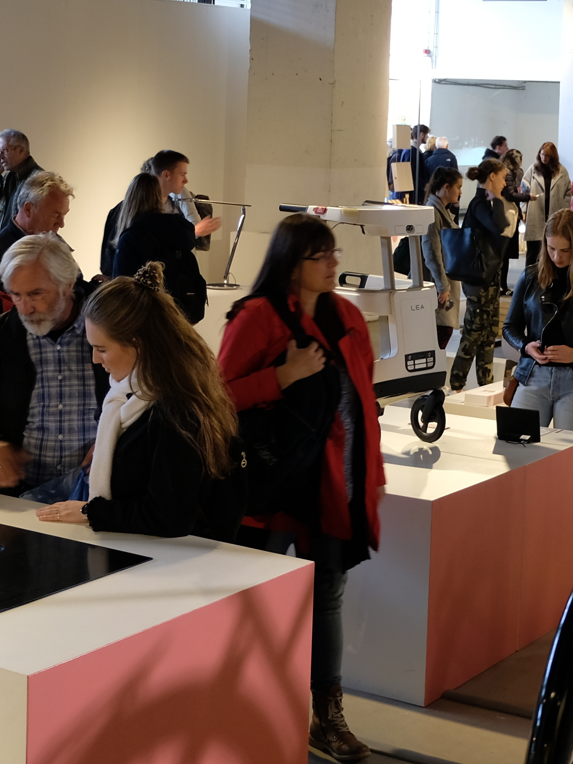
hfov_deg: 20.1
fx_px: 1612
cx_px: 378
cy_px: 224
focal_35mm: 73
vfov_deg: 26.4
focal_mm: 16
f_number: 3.5
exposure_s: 1/40
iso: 320
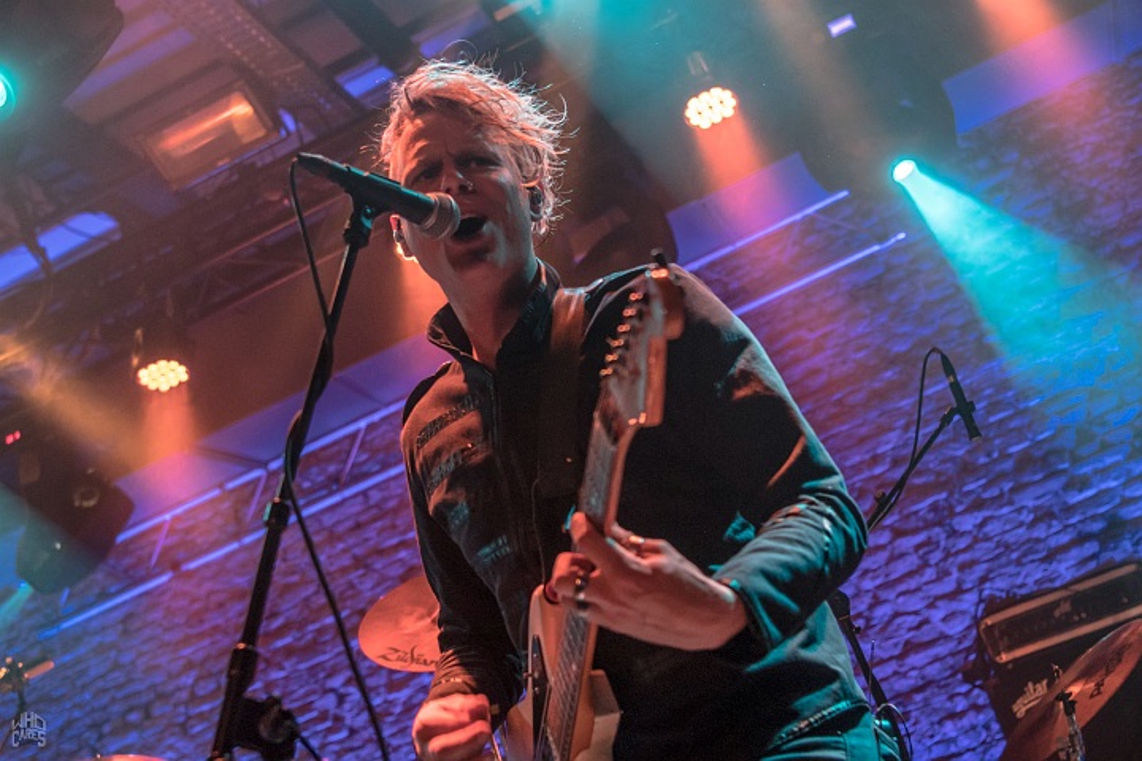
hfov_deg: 38.9
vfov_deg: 26.5
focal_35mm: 51
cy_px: 380
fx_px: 1618
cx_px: 571
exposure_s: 1/100
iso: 3200
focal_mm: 34
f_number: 2.8
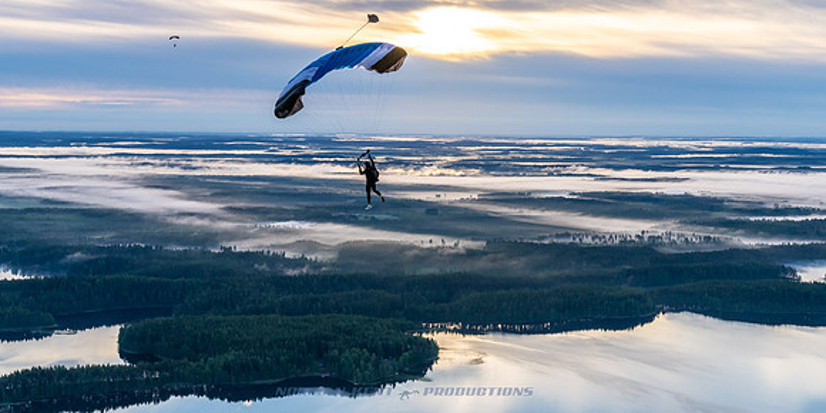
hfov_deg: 41.1
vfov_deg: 21.2
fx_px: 1101
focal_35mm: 52
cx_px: 409
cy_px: 165
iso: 1000
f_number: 6.3
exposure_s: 1/2000
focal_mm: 46
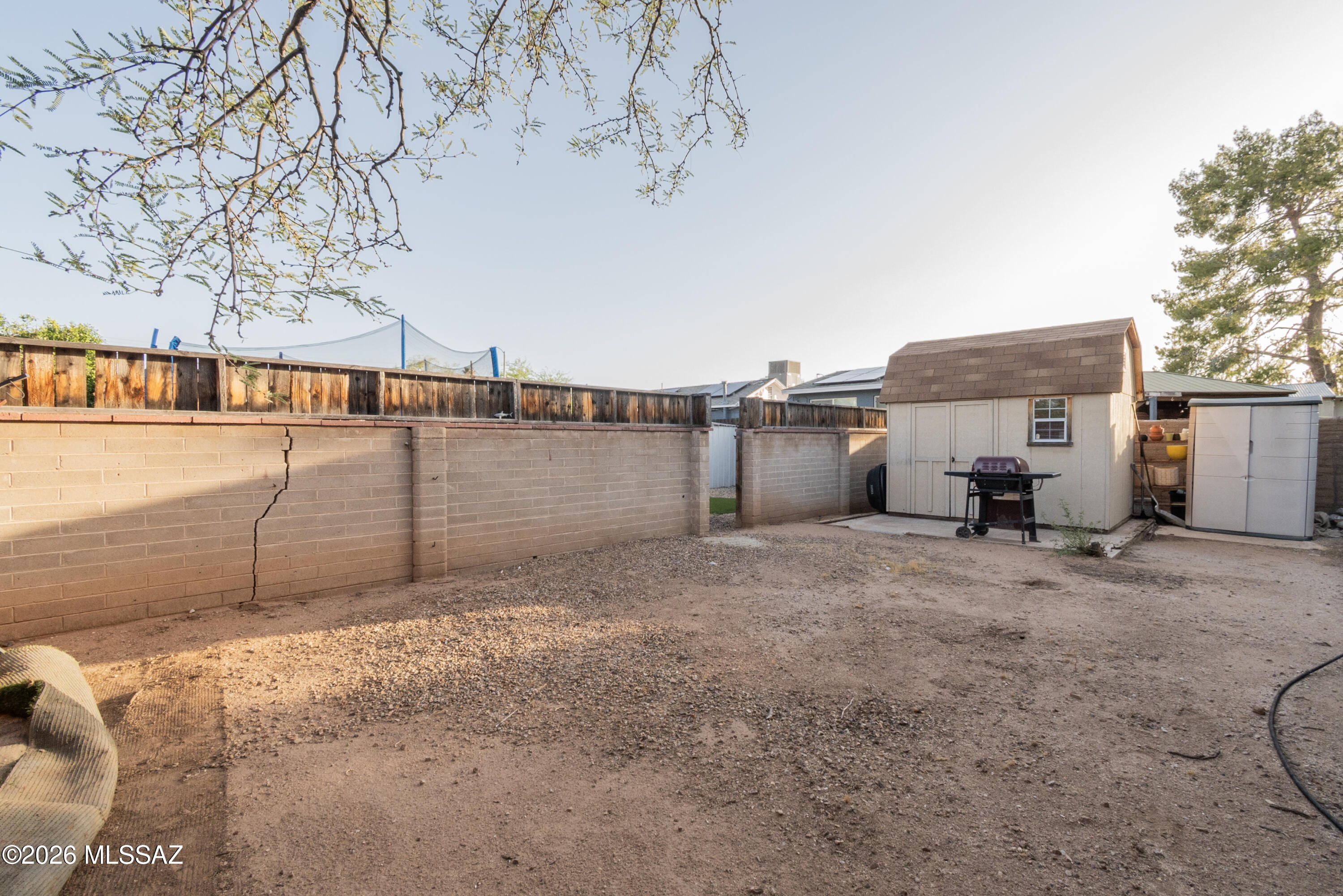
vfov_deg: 77.3
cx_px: 672
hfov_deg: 100.4
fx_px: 560
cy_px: 448
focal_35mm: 15
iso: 800
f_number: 16
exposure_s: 1/100
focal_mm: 10
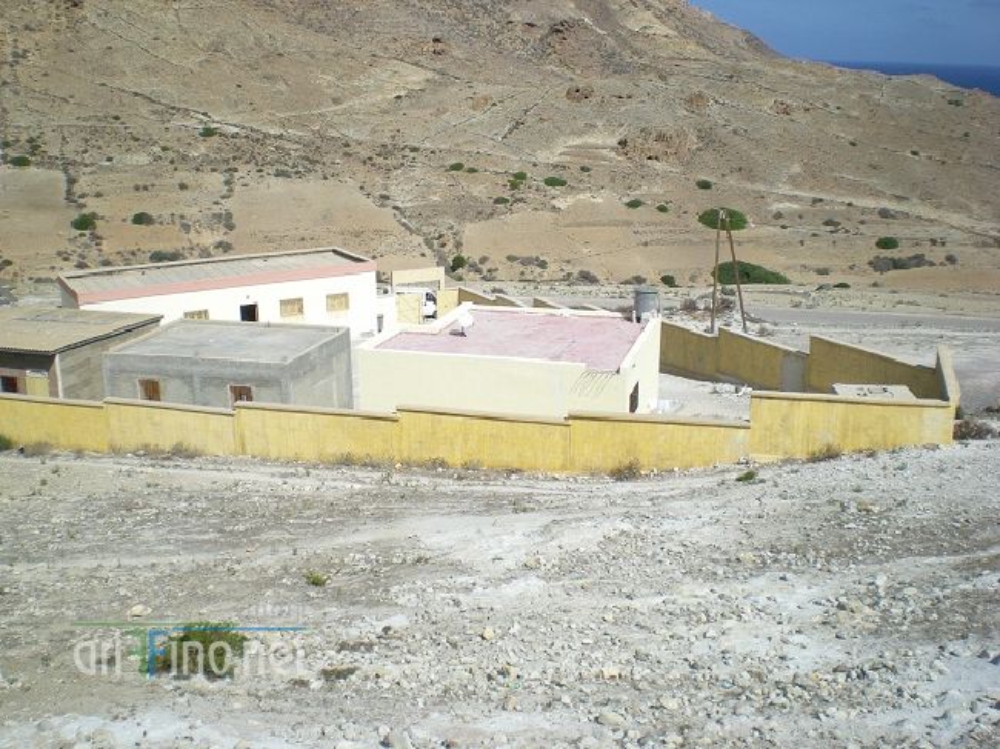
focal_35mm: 38
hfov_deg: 49.0
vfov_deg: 37.7
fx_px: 1097
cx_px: 500
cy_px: 374
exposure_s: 1/610
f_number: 4.6
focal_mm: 6.3
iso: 50
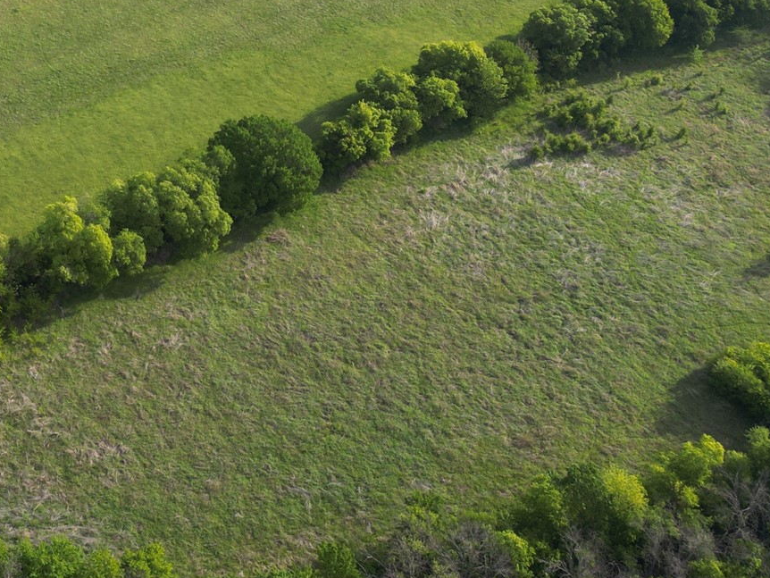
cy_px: -69
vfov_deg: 23.9
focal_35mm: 57
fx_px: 1268
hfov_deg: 30.1
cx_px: -92
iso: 100
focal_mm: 6.72
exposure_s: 1/1500
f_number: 1.7
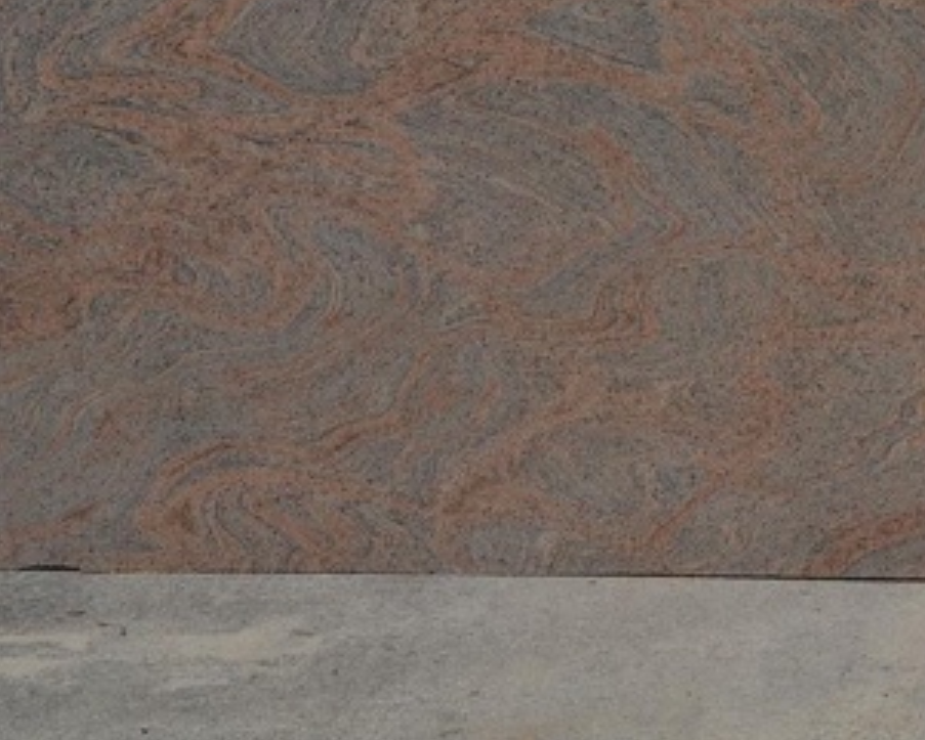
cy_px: -64
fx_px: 2437
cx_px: 916
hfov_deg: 20.8
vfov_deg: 16.8
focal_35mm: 89
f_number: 14
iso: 400
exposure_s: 1/1000
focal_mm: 24
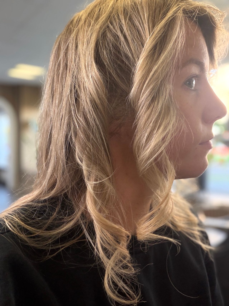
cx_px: 114
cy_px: 153
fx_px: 265
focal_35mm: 30
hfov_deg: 46.8
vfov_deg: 60.0
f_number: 1.9
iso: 125
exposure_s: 1/100
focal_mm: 2.71
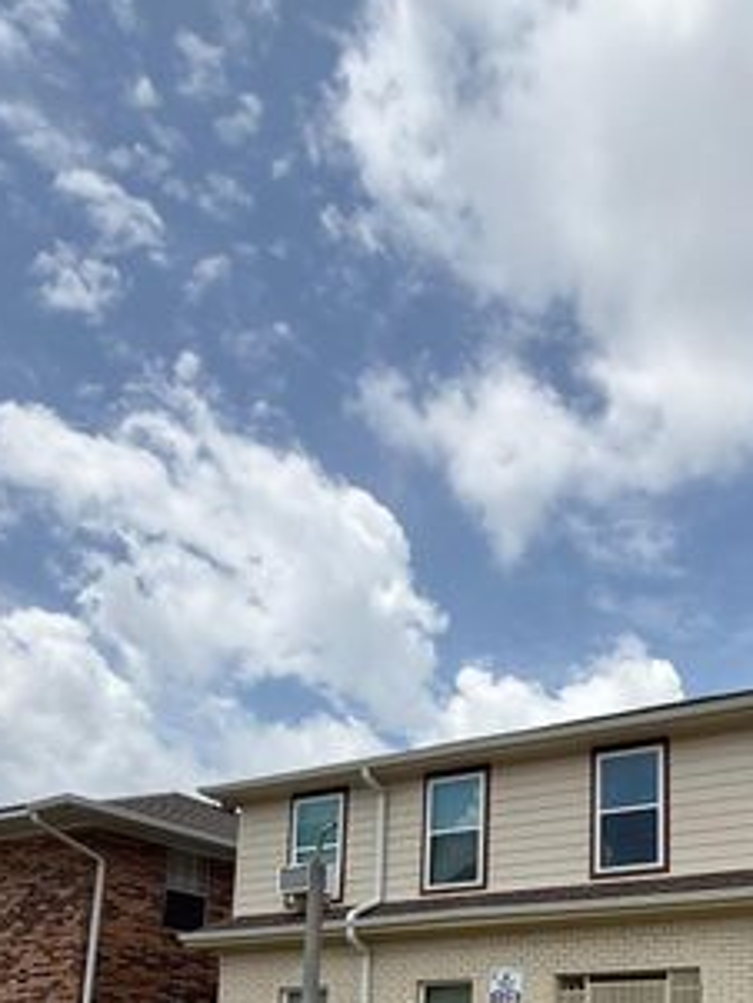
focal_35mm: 31
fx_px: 898
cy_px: 971
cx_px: 706
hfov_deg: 41.1
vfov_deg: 49.2
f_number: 2.2
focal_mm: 2.22
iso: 50
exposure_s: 1/2841
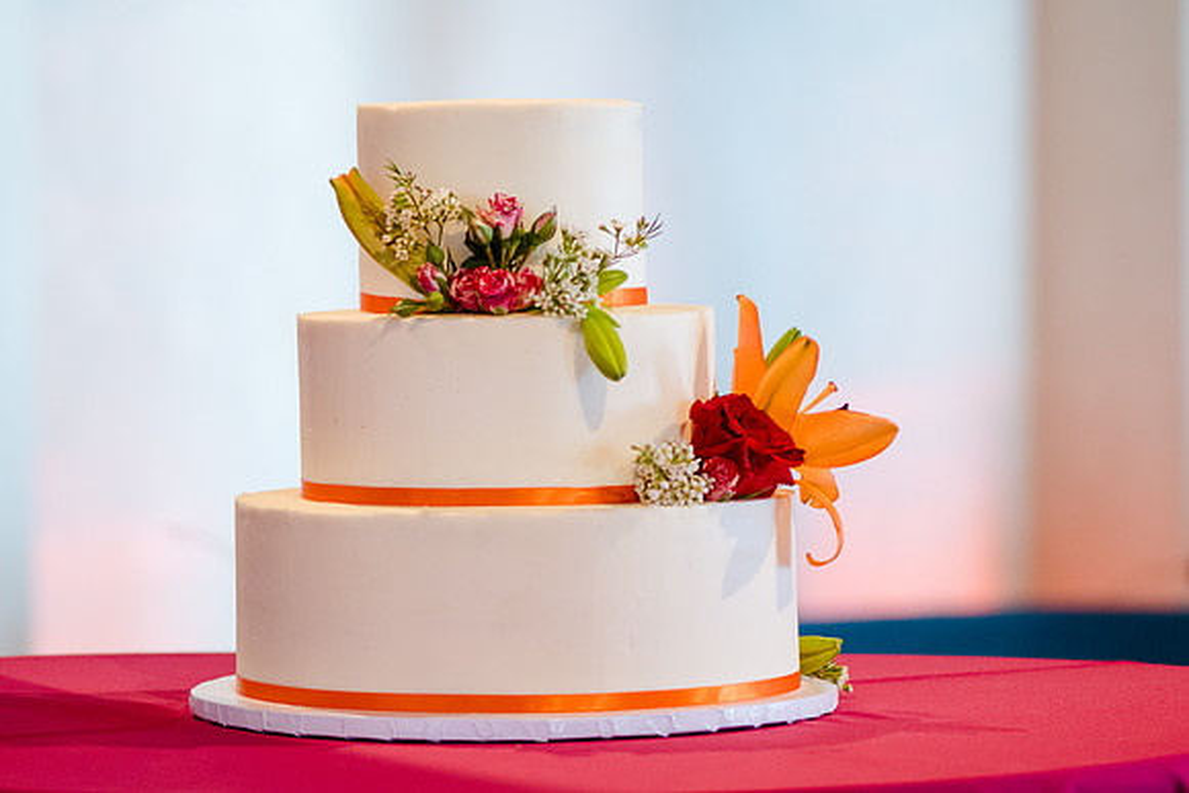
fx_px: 6458
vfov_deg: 7.0
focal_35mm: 196
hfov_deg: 10.5
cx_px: 531
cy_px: 321
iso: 800
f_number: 2.8
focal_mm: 105
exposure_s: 1/200
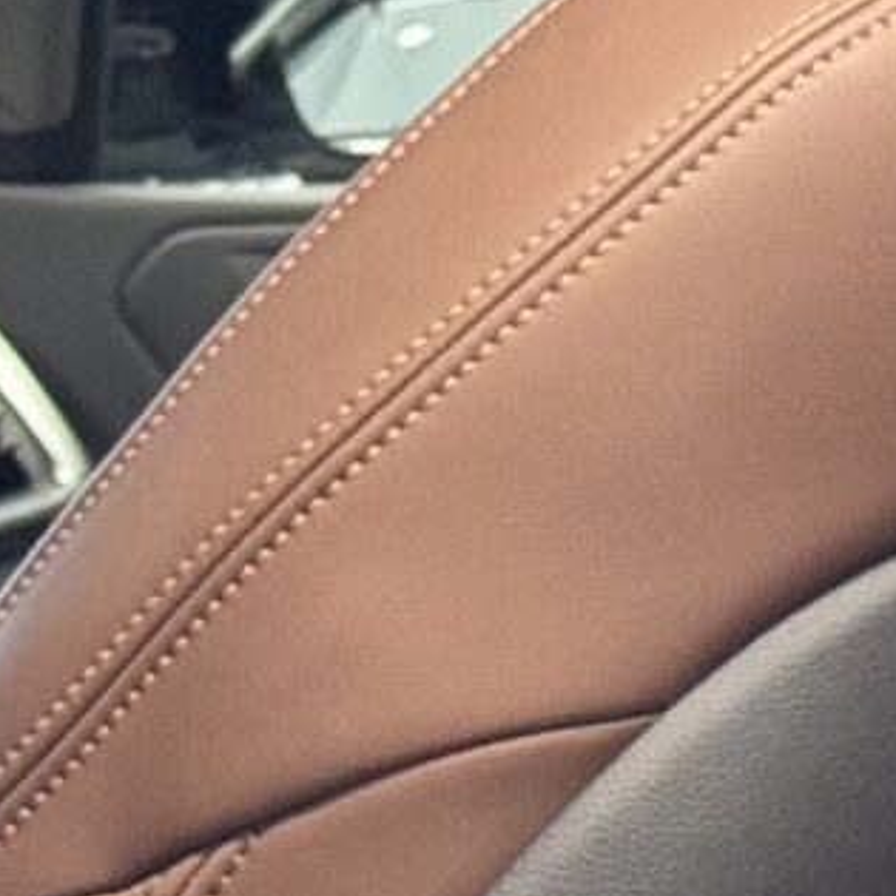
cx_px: 836
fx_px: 10103
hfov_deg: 5.1
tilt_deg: -11.1
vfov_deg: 5.0
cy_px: 1530
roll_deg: +0.2
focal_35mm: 345
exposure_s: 1/33
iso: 250
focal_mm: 6.76
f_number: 1.78
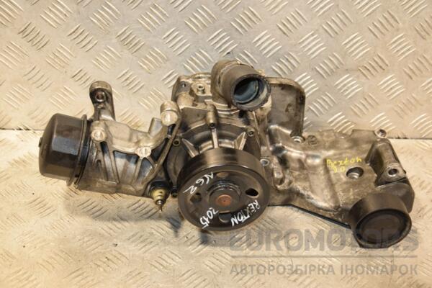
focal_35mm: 60
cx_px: 216
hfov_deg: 33.4
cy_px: 144
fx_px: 720
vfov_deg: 22.6
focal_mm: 40
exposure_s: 1/160
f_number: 4.8
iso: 800
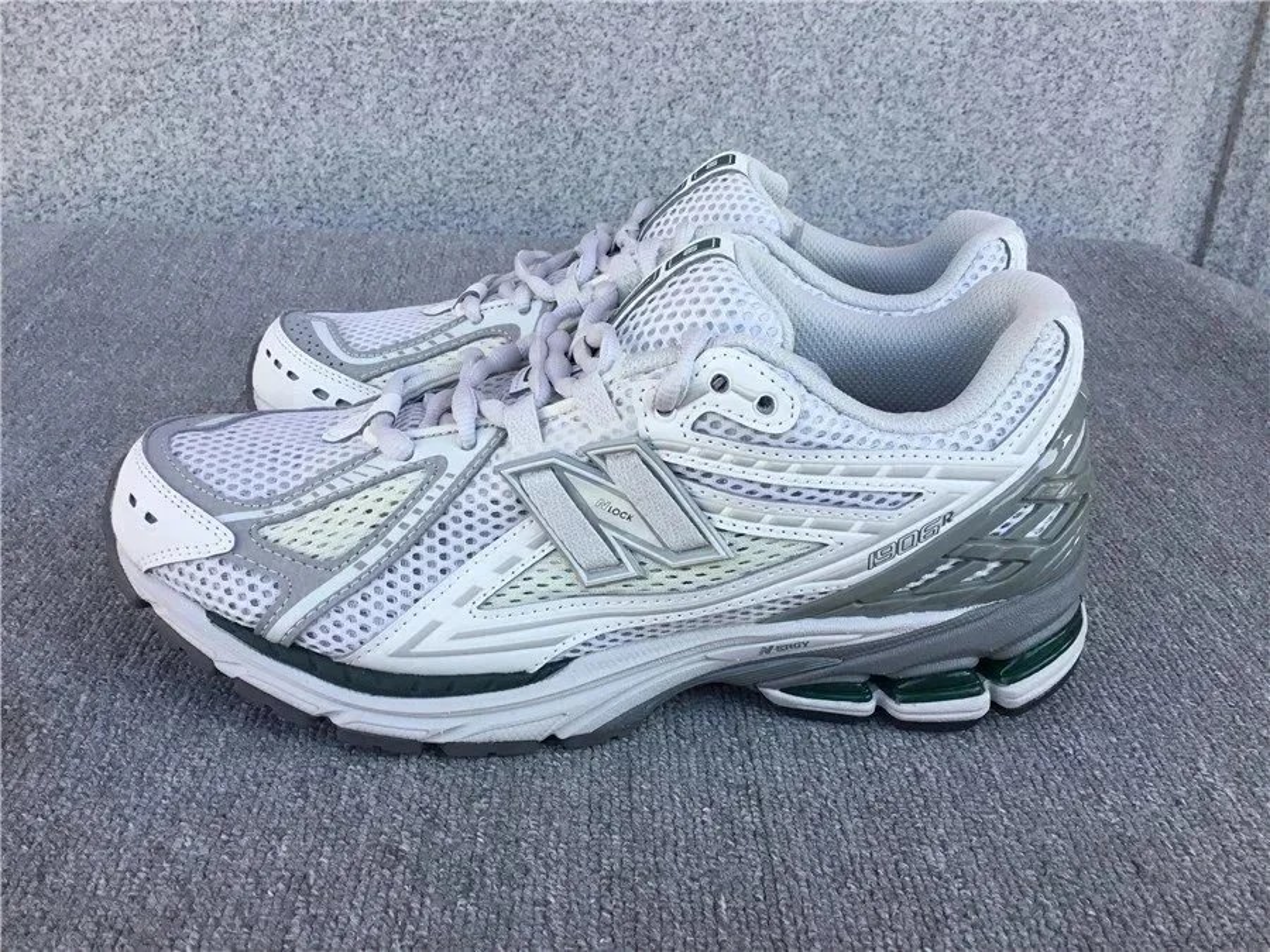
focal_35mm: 31
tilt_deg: -26.4
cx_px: 635
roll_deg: -2.7
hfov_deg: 58.4
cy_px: 476
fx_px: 1137
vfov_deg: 45.4
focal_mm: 3.3
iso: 25
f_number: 2.4
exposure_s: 1/255
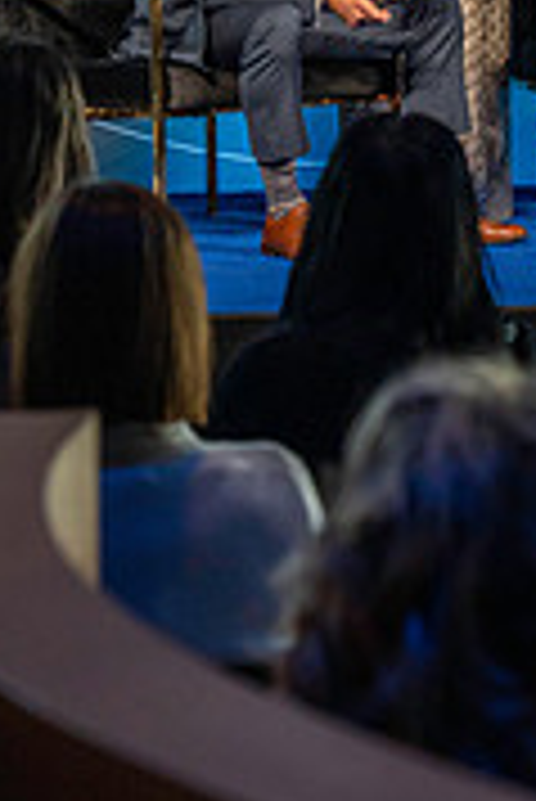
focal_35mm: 177
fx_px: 3945
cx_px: 486
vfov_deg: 11.5
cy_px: 58
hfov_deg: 7.7
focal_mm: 70
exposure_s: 1/200
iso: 4000
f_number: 4.5
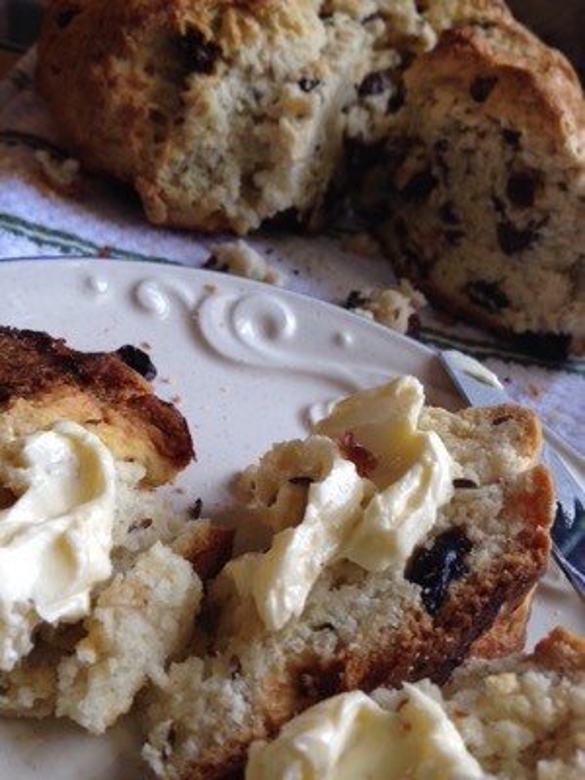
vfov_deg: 55.4
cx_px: 292
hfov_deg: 42.9
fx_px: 744
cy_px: 390
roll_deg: -18.6
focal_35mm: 33
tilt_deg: -34.8
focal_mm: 4.12
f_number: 2.4
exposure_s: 1/120
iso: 80
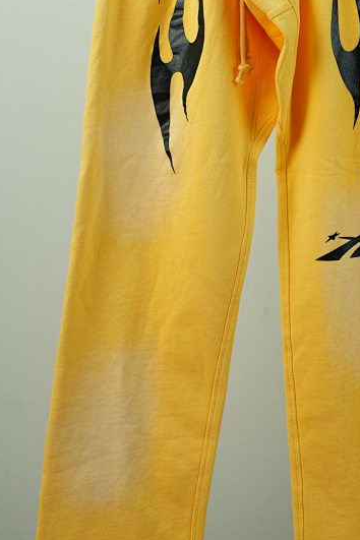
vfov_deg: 33.9
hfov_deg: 23.5
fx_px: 855
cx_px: 280
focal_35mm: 57
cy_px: 100
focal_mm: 28
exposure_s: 1/250
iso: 640
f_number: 5.6
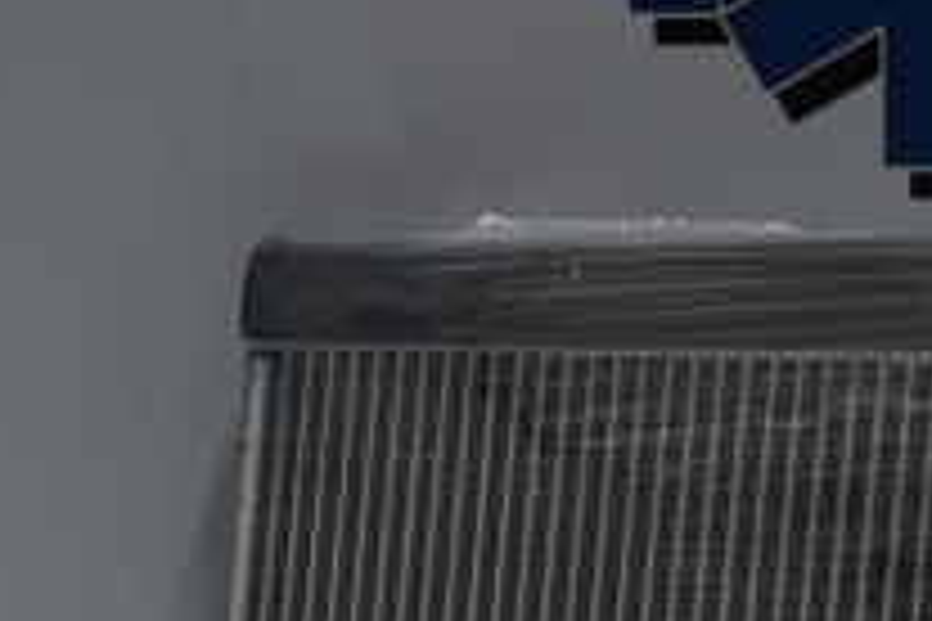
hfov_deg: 12.3
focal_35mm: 165
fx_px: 4271
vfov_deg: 8.2
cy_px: 747
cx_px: 927
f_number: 5.6
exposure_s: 1/60
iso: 640
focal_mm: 38
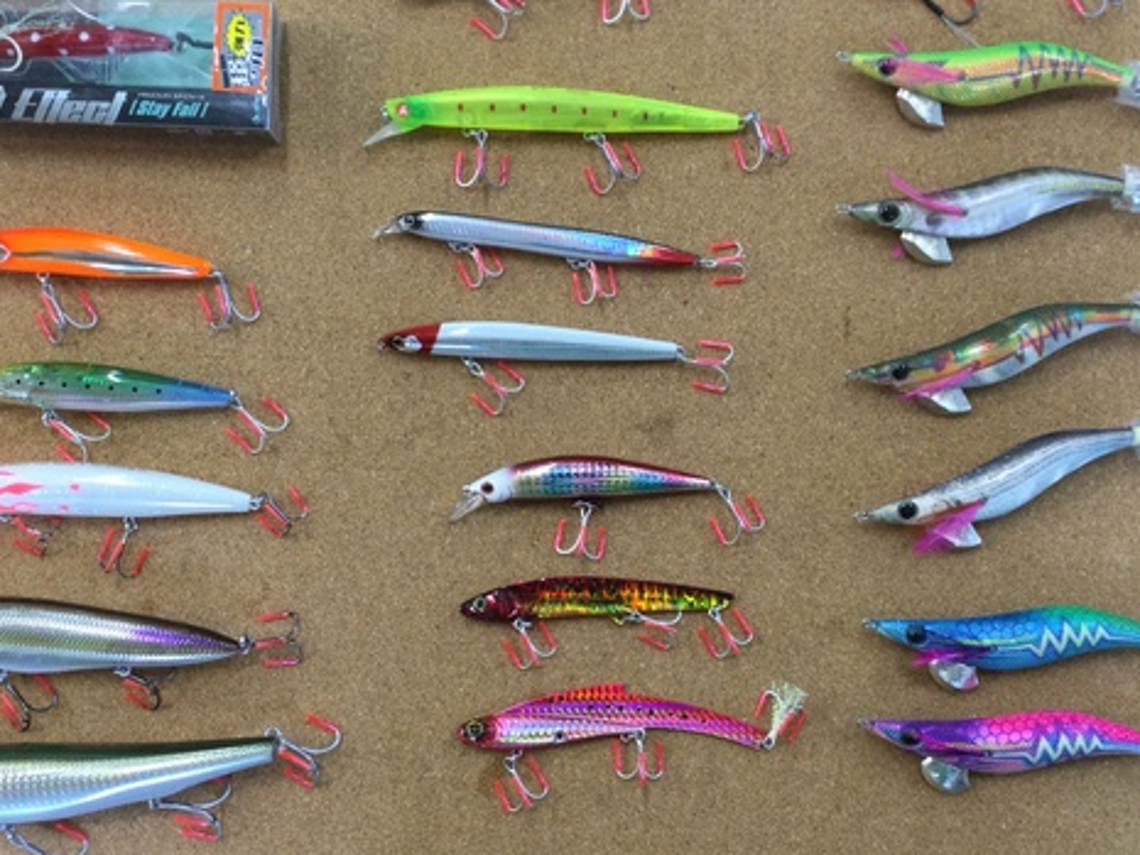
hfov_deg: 46.8
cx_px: 530
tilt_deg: -86.3
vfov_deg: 35.9
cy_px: 372
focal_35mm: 40
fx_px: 1318
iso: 50
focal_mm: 3.3
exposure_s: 1/30
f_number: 2.4
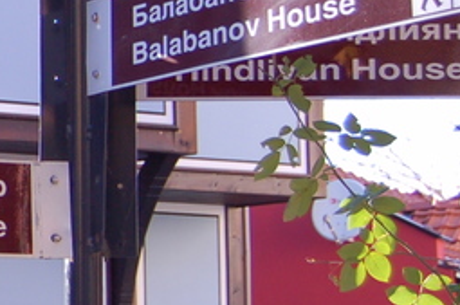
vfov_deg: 7.7
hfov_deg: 10.7
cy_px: 79
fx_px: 2270
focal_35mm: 178
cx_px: -431
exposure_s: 1/250
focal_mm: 28
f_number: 5
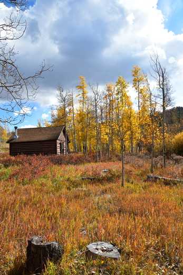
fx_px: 206
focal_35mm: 27
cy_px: 138
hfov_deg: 48.0
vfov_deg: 67.4
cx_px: 92
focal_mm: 18
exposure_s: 1/250
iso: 250
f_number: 10
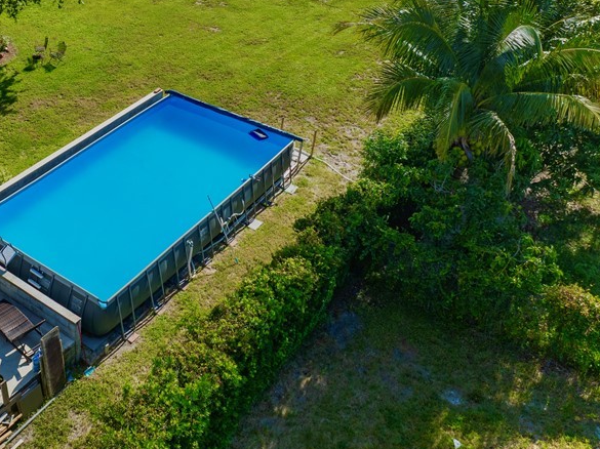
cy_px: 85
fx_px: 728
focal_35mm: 42
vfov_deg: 33.3
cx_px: 90
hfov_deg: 42.1
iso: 160
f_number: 2.8
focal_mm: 12.29
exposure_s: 1/1600
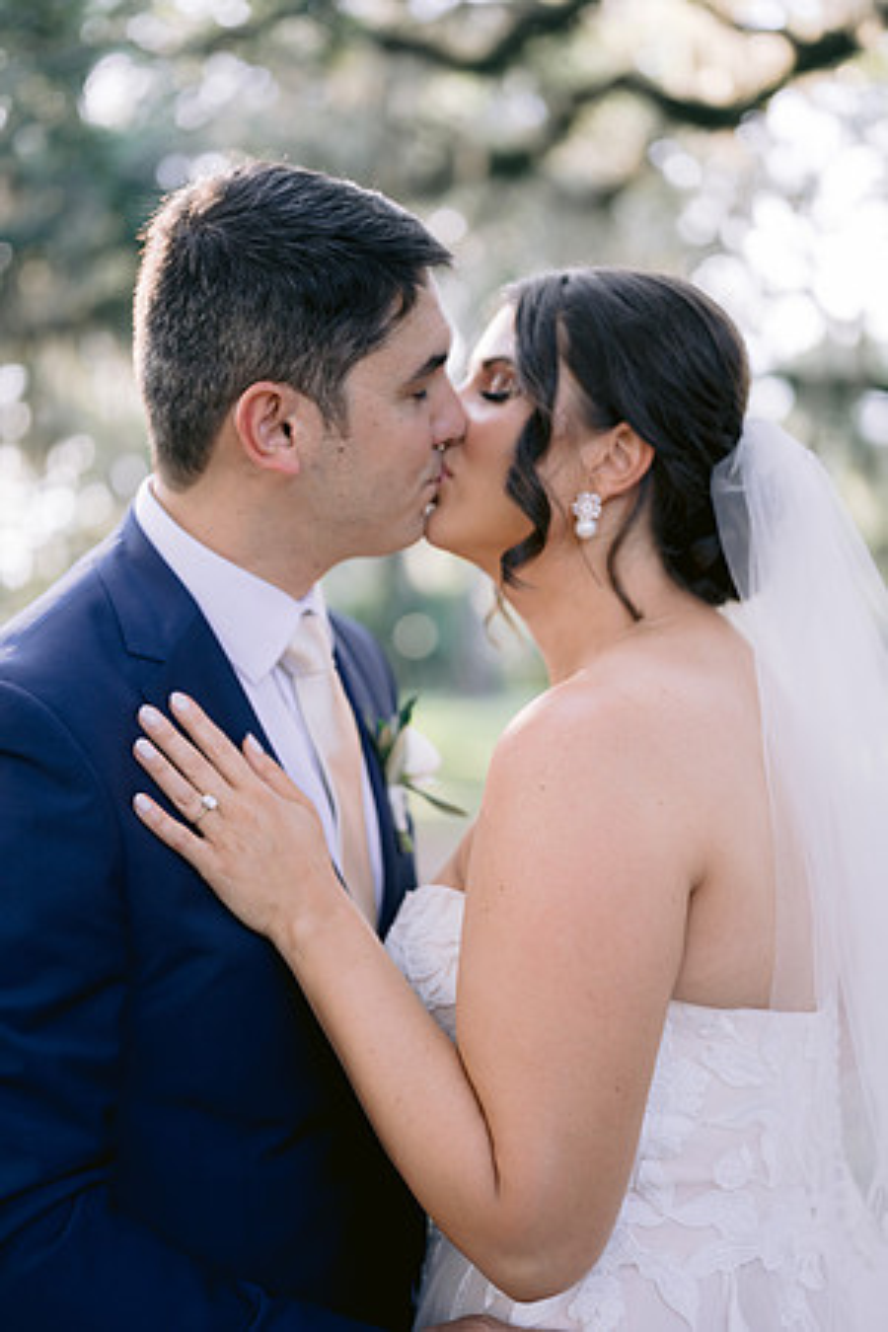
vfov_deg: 39.6
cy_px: 666
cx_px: 444
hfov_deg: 27.0
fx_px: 1850
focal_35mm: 50
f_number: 1.8
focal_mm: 50
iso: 160
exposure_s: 1/320
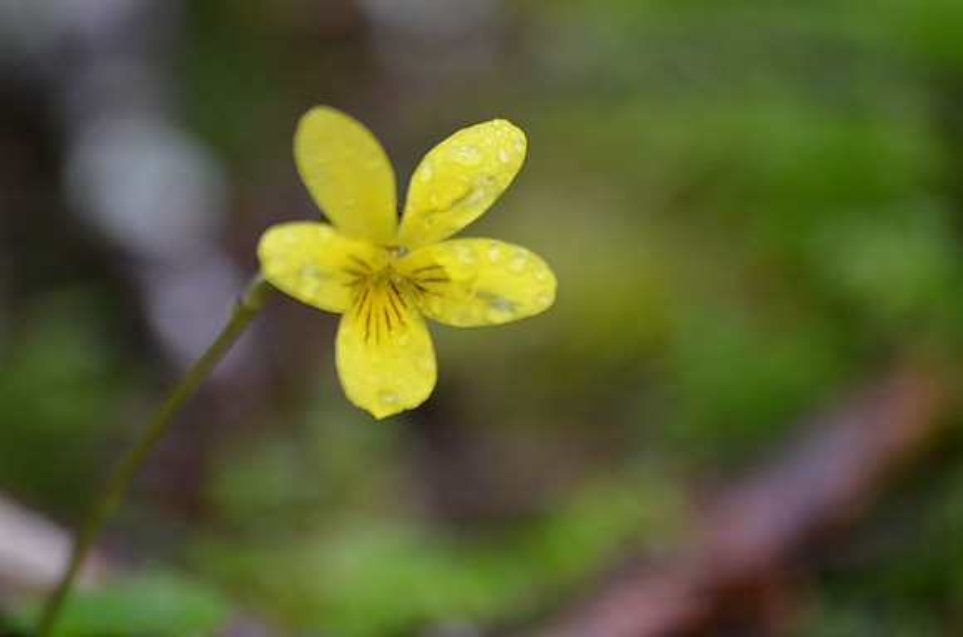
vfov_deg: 3.4
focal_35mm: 405
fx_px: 10810
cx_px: 482
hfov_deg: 5.1
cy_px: 318
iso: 1600
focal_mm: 270
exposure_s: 1/50
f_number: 5.6
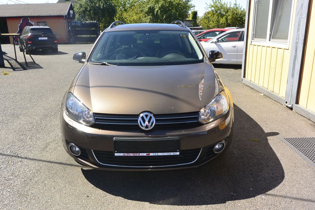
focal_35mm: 29
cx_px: 158
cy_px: 105
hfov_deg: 63.7
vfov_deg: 45.0
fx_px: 254
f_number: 6.3
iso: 160
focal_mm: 11
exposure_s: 1/250
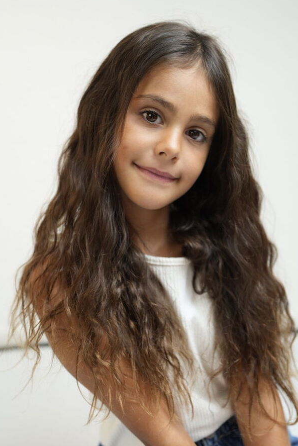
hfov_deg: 33.4
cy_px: 252
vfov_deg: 48.3
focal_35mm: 40
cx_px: 165
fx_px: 496
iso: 250
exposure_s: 1/160
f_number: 2.8
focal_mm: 35
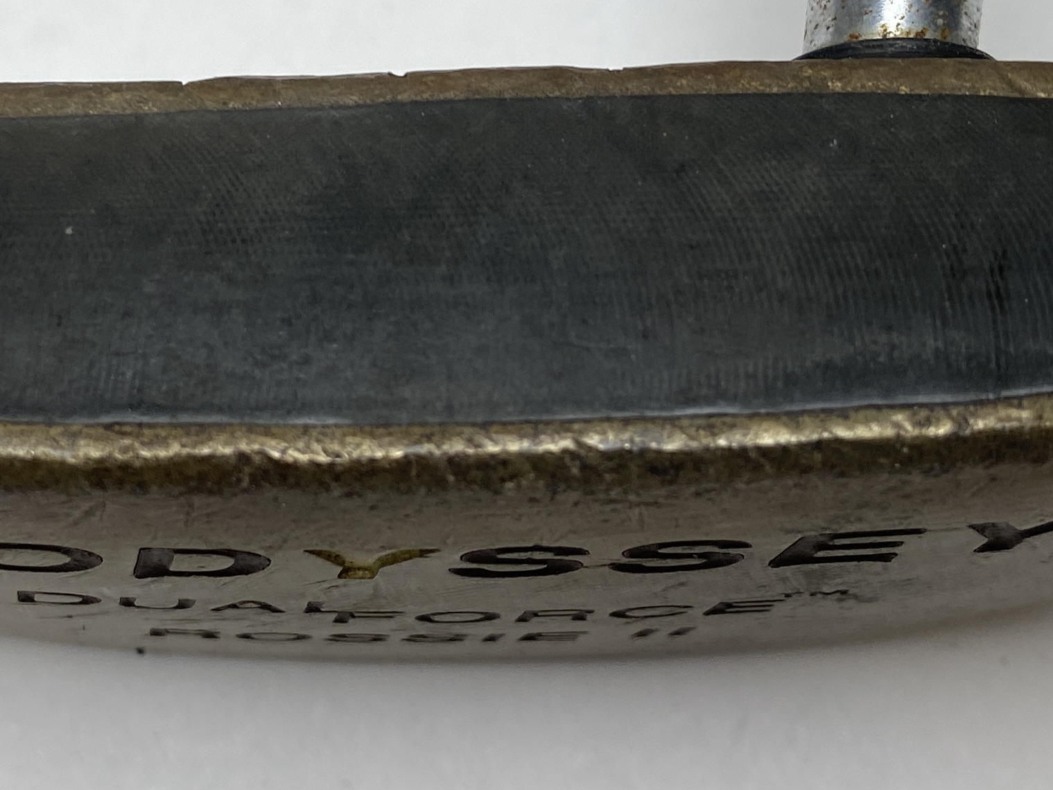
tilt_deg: -72.8
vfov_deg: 21.3
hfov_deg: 28.1
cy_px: 325
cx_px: 421
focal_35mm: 69
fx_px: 2099
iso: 32
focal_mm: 4.25
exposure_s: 1/242
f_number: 1.8
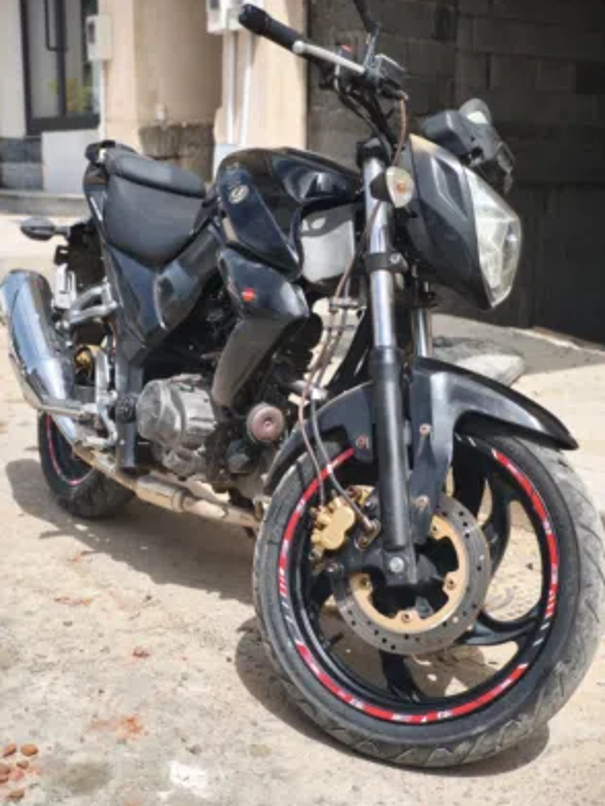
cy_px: 407
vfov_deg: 37.5
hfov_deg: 28.6
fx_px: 1188
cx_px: 300
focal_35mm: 51
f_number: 1.9
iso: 50
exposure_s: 1/423
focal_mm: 7.1
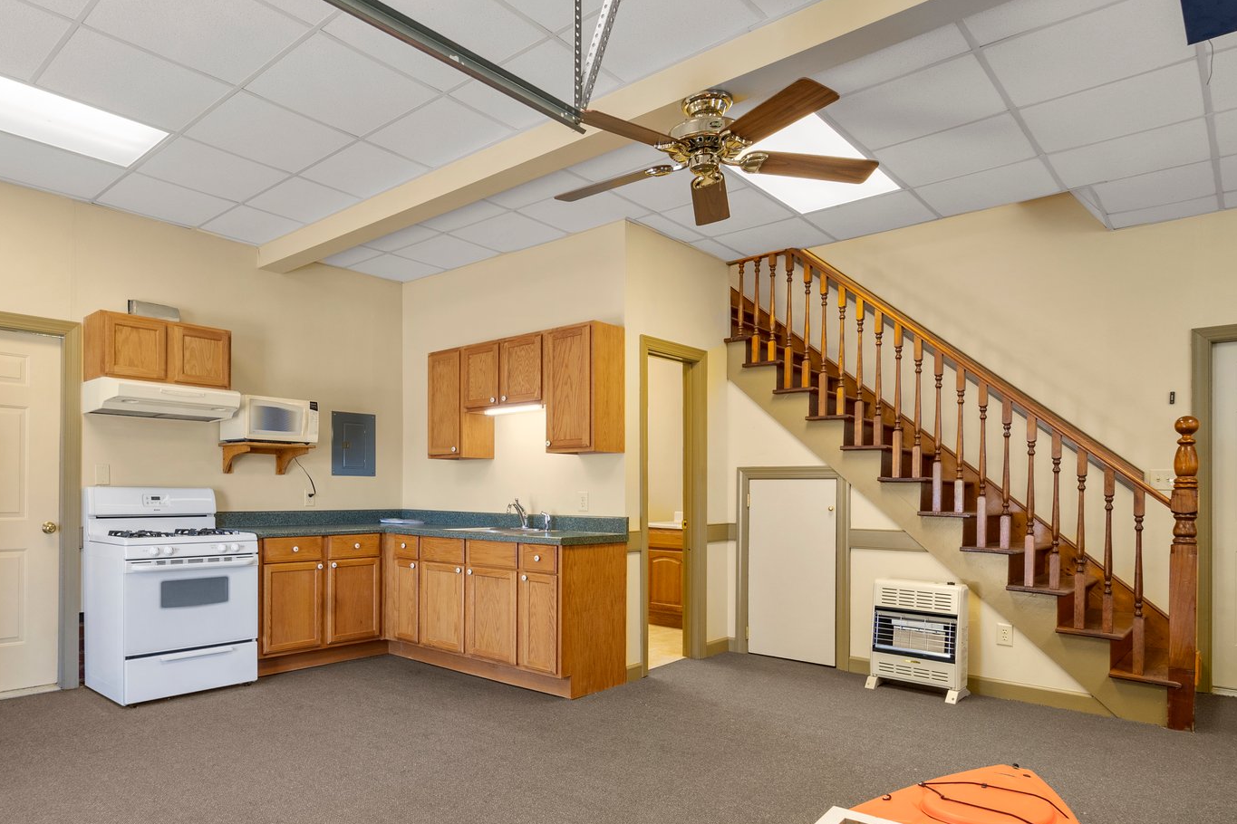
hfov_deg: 80.5
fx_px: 722
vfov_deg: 59.4
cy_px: 441
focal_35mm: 21
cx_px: 516
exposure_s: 1/6
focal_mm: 14
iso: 320
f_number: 8
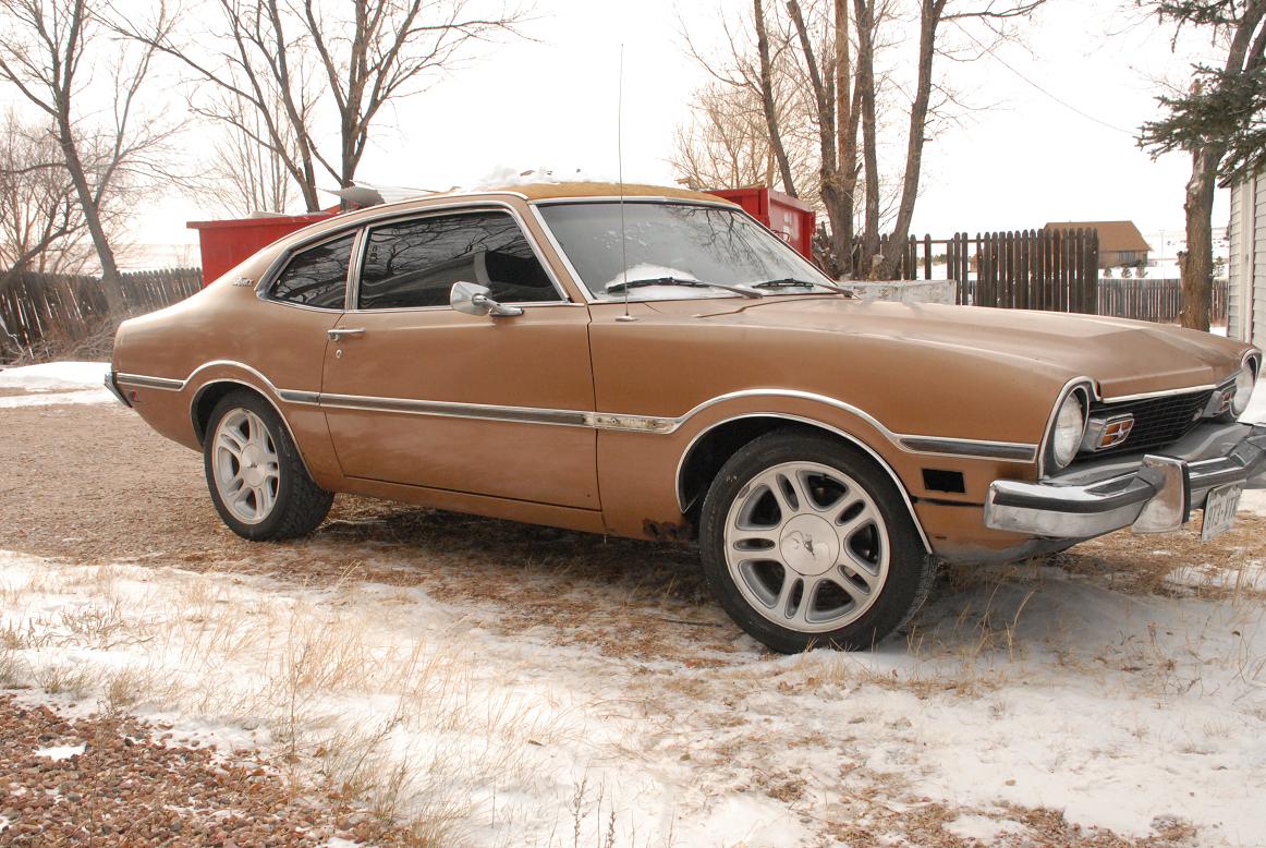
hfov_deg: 51.2
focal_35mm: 38
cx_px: 633
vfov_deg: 35.6
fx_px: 1320
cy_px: 424
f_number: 10
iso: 1000
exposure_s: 1/400
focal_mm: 25
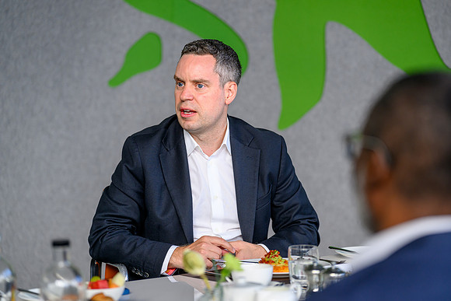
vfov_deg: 13.3
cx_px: 226
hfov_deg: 19.8
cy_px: 150
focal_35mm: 103
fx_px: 1291
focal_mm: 103
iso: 360
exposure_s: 1/400
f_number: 2.8
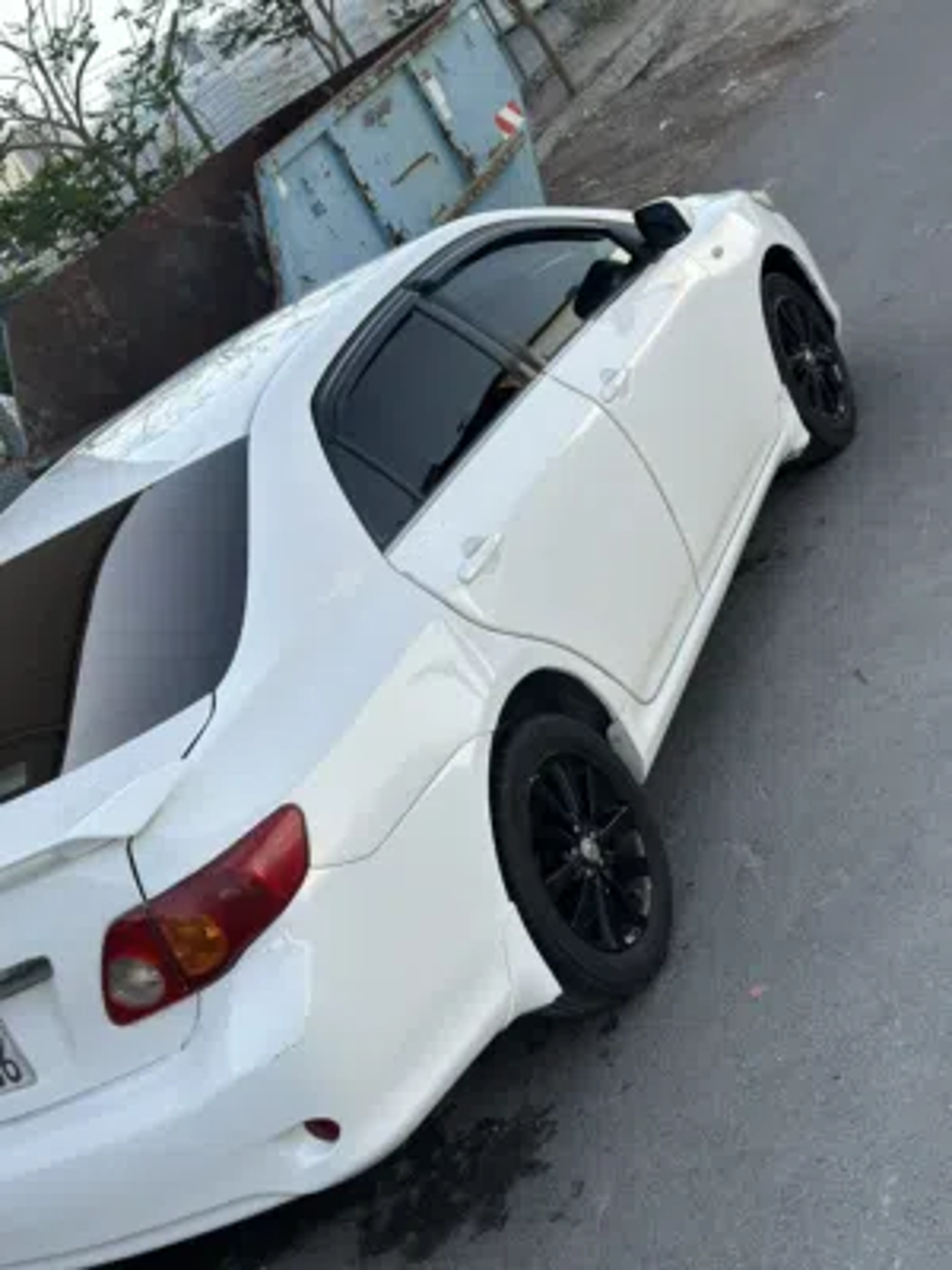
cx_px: 476
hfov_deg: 30.3
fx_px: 1760
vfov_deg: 39.7
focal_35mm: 48
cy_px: 635
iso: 80
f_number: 1.78
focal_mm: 6.86
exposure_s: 1/3058
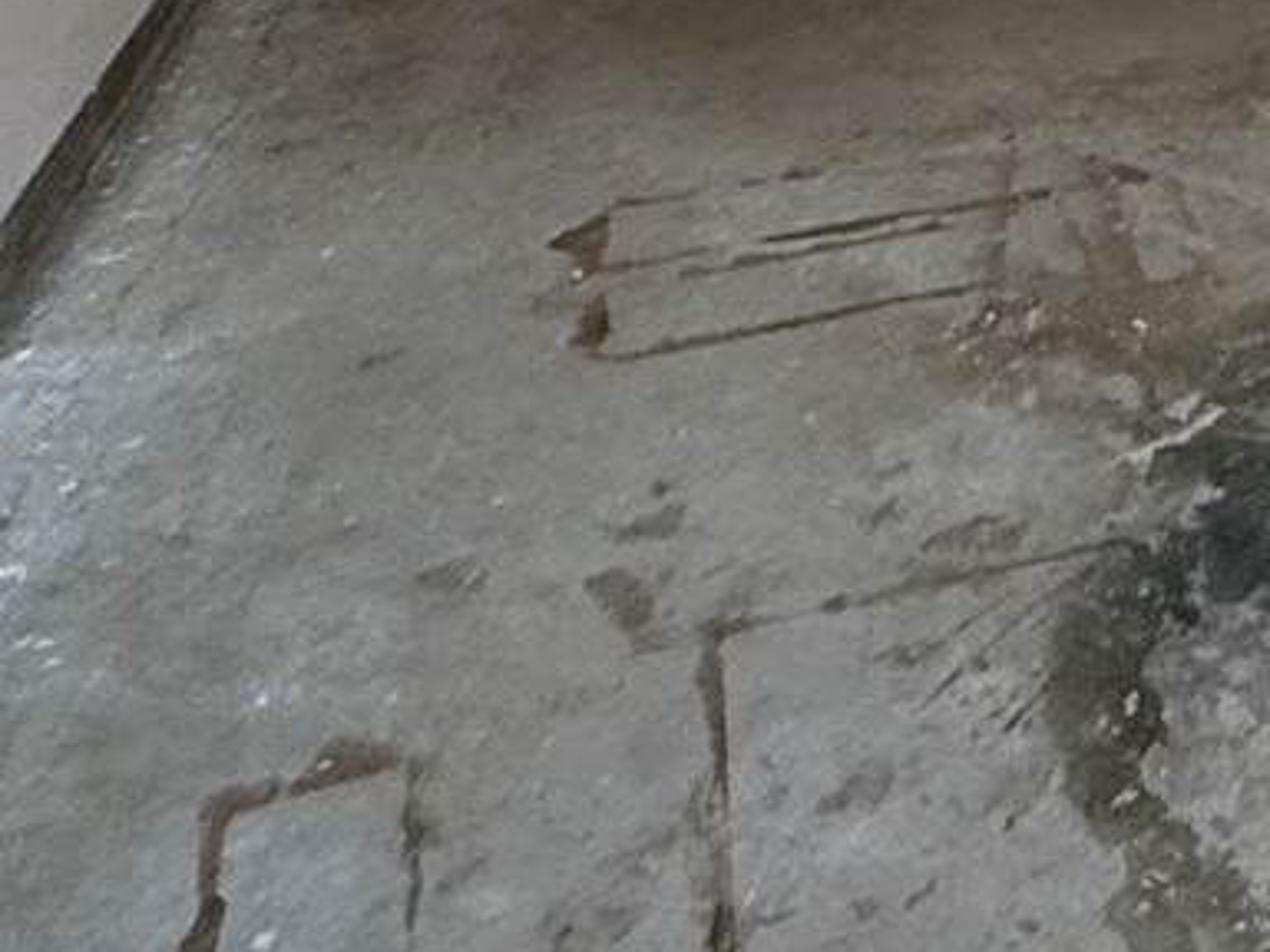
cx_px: 1667
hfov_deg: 24.2
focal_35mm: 70
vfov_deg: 16.4
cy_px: -919
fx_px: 2568
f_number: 2.2
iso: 400
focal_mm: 2.22
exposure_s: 1/60
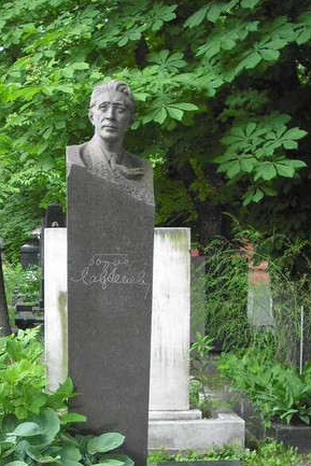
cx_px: 105
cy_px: 342
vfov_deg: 27.4
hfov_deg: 18.6
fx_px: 945
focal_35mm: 73
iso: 100
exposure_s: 1/60
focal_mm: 6.2
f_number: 2.8
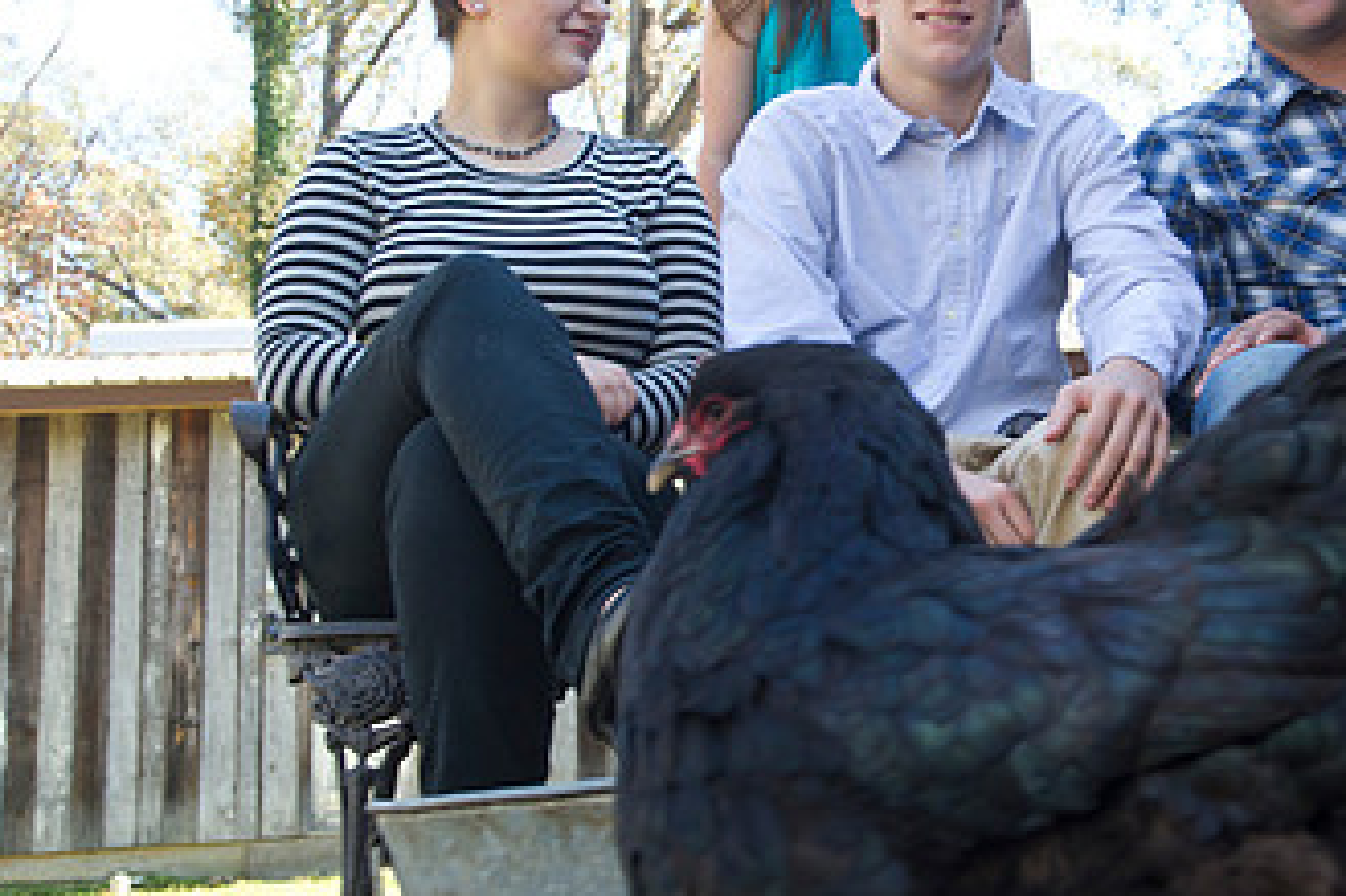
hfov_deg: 29.3
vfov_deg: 20.2
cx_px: 1101
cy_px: 323
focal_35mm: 67
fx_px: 2504
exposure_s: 1/100
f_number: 9
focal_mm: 38
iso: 400
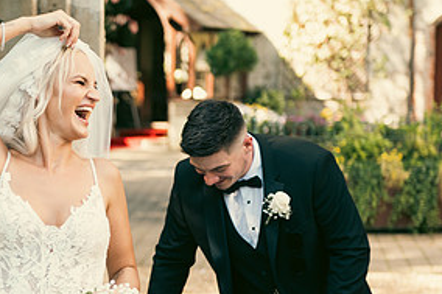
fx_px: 1755
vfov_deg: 9.6
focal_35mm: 143
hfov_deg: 14.3
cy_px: 198
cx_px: 96
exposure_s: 1/200
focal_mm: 70
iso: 160
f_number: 3.5
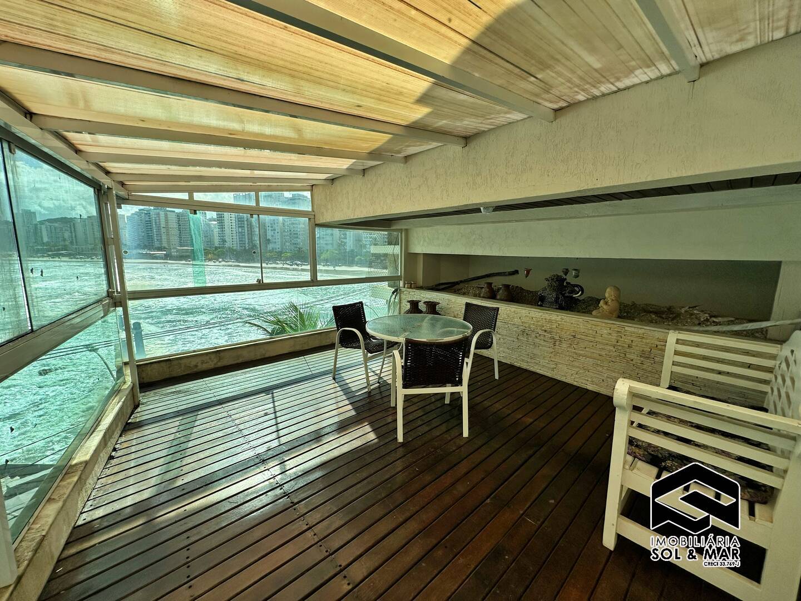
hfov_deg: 102.1
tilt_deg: -8.8
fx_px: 324
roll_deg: -0.4
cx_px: 400
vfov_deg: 85.7
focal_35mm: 14
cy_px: 300
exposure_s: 1/2681
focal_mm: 2.22
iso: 50
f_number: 2.2
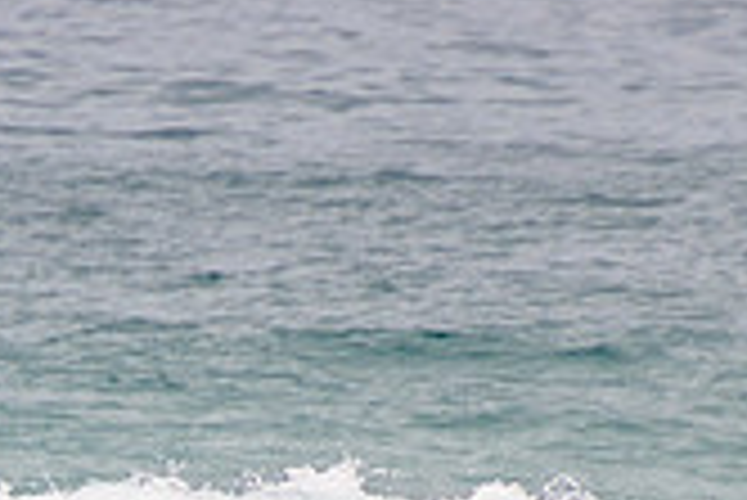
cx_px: -166
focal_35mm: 1926
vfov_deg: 0.7
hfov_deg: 1.1
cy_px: 736
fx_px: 39998
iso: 140
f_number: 5.6
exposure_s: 1/2000
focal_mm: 400
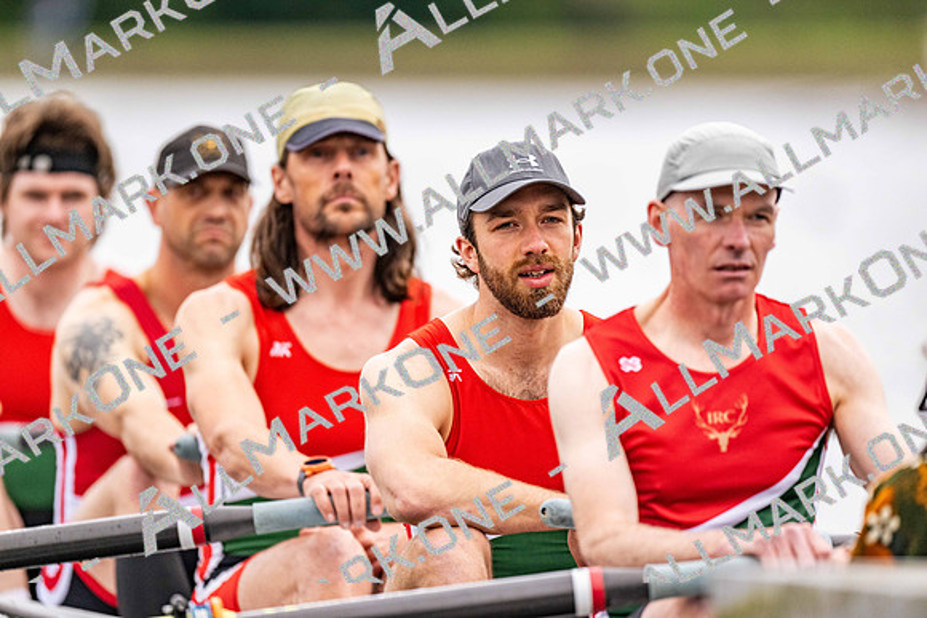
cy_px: 309
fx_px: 15453
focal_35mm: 600
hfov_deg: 3.4
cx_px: 464
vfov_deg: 2.3
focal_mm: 600
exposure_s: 1/2500
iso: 1600
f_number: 4
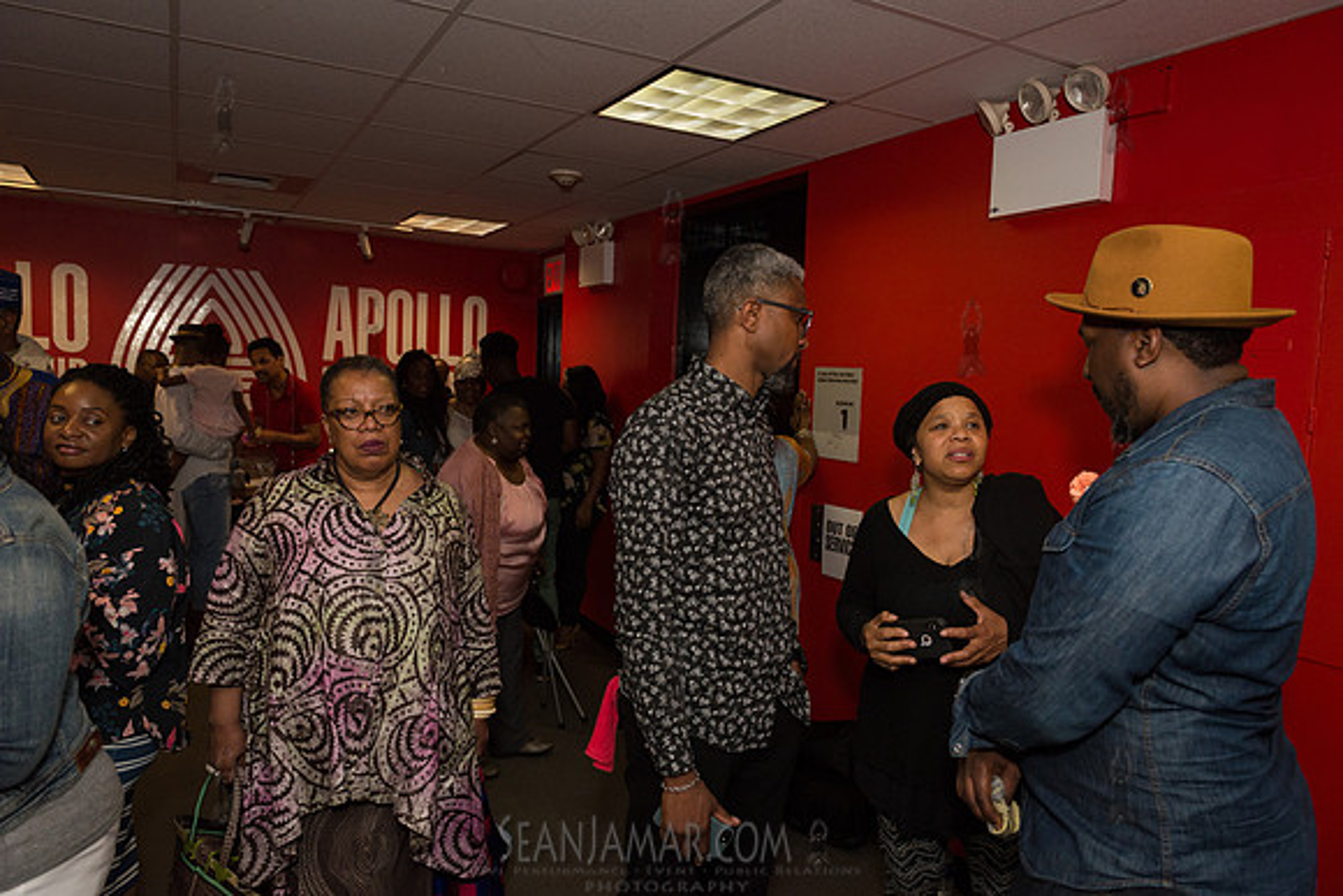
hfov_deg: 73.7
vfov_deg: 53.2
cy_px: 448
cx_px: 672
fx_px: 896
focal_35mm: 24
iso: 1600
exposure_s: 1/640
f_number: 4
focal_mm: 24
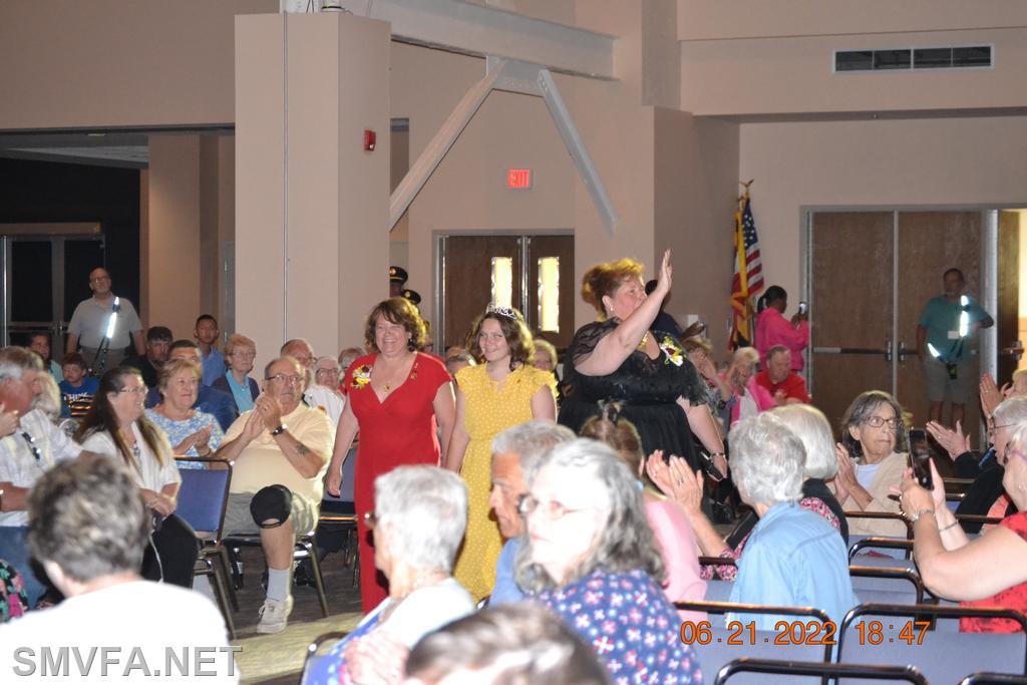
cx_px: 514
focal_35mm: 90
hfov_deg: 22.6
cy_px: 342
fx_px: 2568
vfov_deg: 15.2
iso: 3200
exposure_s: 1/60
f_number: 4
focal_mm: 60
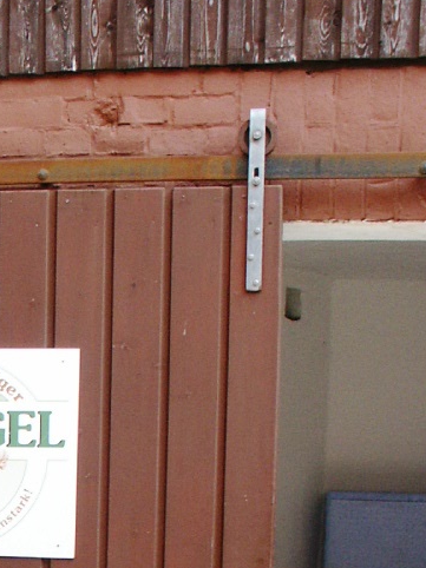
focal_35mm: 93
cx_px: -177
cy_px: 755
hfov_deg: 14.9
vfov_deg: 19.3
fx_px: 1527
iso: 100
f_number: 4.5
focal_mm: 7.27
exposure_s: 1/125
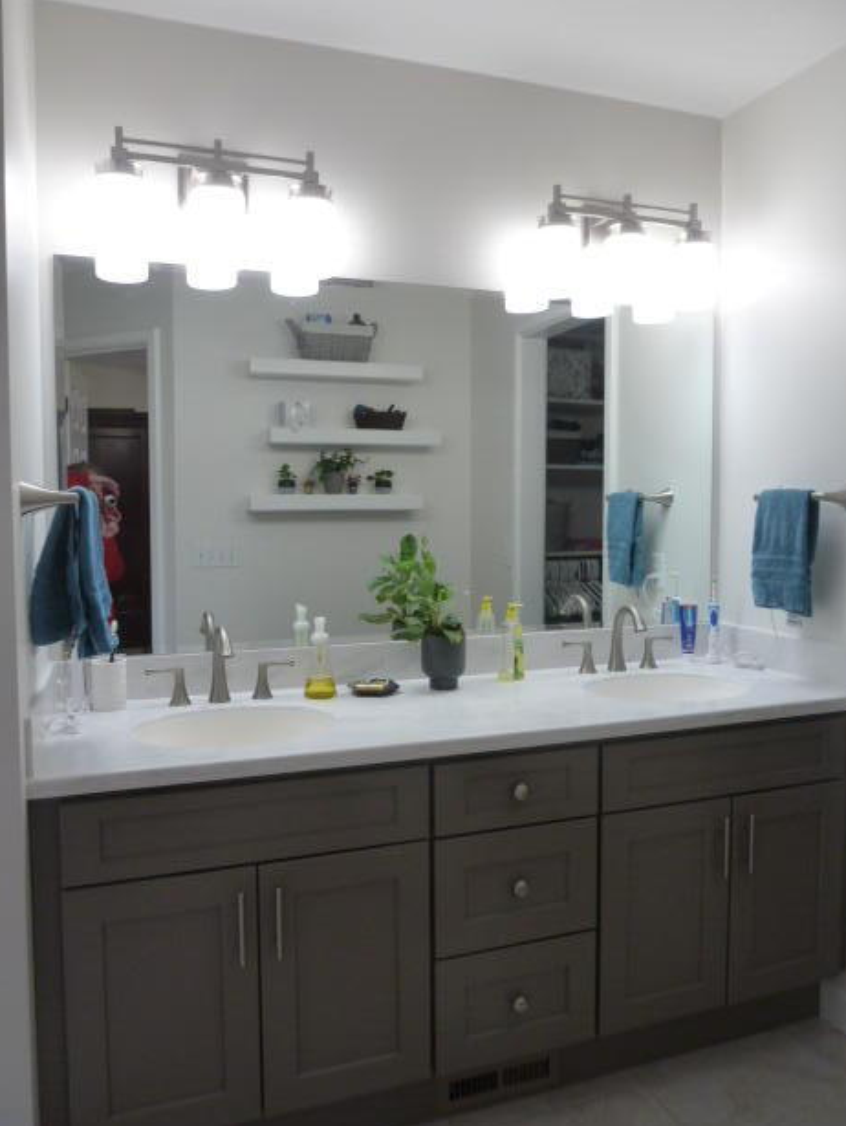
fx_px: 846
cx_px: 434
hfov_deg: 53.1
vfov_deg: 67.3
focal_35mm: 26
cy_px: 551
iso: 160
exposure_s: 1/30
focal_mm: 4.1
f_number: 3.3
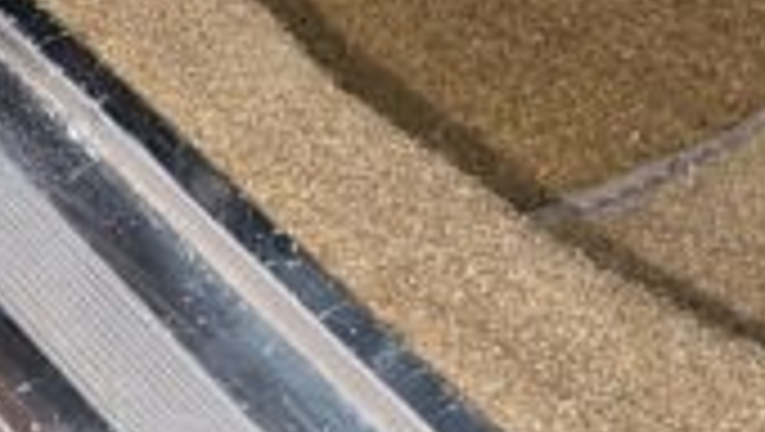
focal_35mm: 151
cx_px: -184
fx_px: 3066
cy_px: -270
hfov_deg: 13.8
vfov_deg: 7.9
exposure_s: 1/30
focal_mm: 5.4
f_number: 1.8
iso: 100
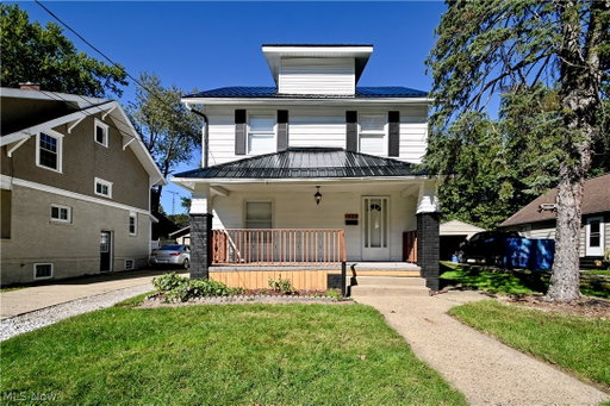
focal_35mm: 15
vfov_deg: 77.3
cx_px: 305
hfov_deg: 100.4
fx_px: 254
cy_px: 203
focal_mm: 10
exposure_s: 1/250
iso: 100
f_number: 13
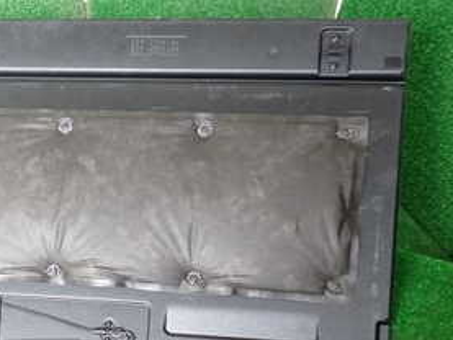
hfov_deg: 28.9
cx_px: 67
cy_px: 342
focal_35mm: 65
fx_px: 851
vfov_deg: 21.8
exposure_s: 1/50
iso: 200
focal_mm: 5.4
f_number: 2.3
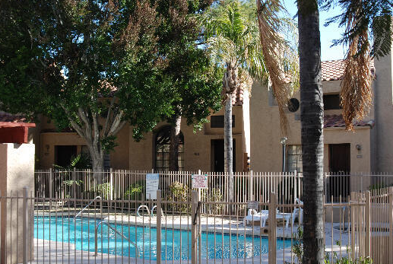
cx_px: 211
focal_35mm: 52
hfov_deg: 38.1
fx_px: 569
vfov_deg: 26.1
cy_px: 134
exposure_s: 1/125
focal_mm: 28
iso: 100
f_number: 5.6
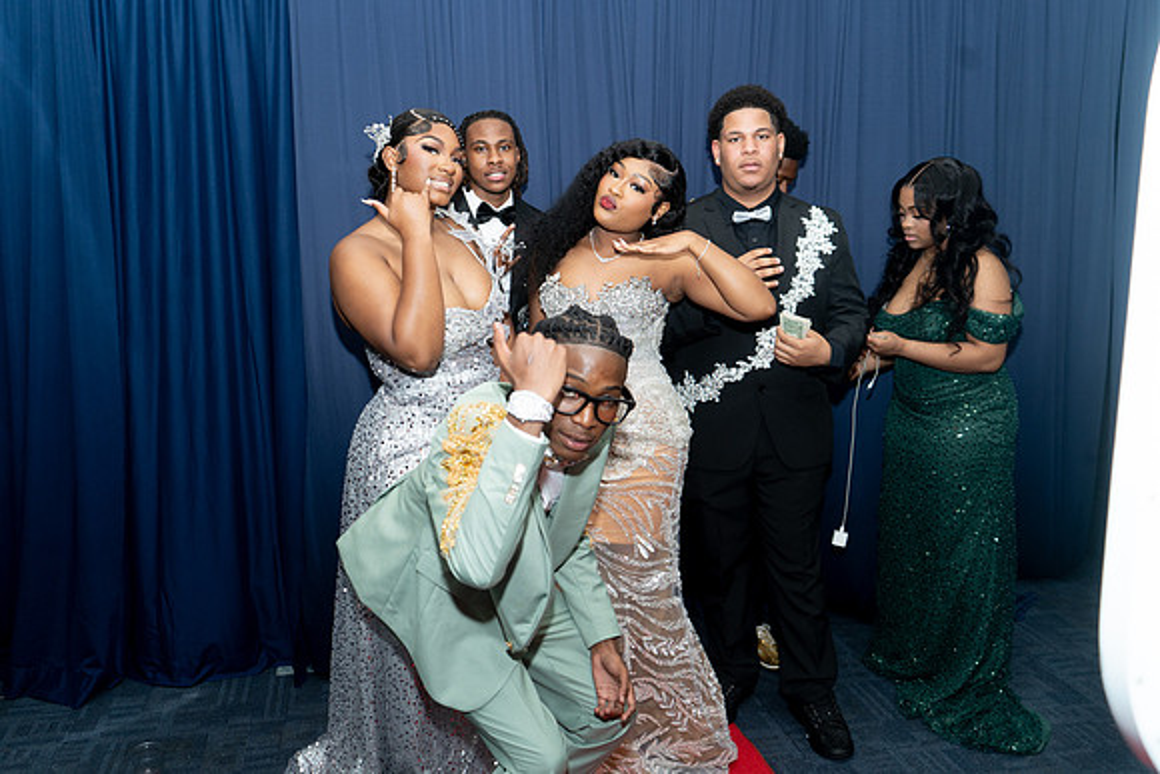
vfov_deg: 43.6
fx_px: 967
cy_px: 387
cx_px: 580
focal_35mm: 30
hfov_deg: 61.9
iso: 500
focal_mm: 30
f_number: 3.5
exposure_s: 1/125
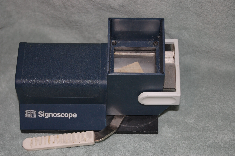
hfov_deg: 24.6
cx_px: 118
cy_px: 78
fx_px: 538
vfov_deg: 16.5
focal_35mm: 82
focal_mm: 55
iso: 400
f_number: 5.6
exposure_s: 1/60
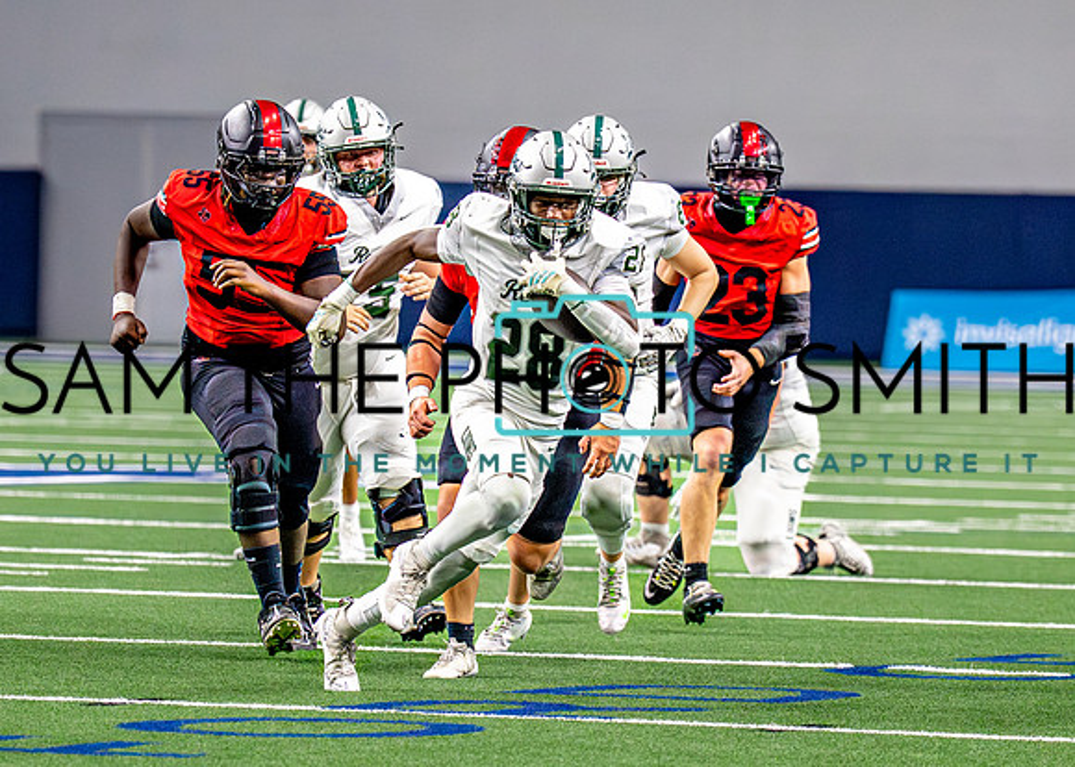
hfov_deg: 5.2
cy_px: 512
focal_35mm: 385
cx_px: 579
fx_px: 11749
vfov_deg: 3.7
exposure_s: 1/2000
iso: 5000
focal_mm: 146
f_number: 2.8
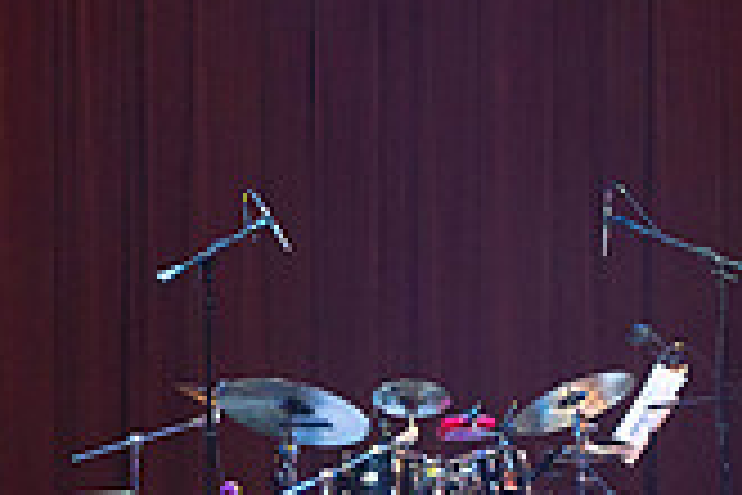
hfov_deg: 5.8
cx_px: 310
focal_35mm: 355
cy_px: 362
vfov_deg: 3.9
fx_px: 7316
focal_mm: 100
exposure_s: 1/200
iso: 2500
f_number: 5.6
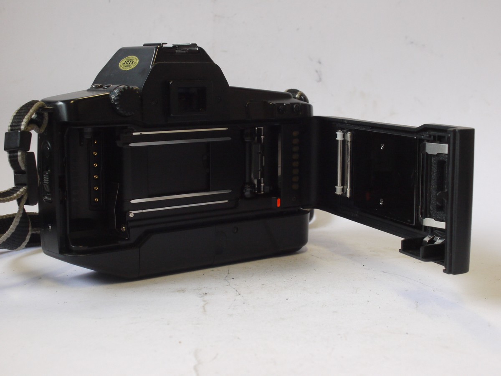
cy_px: 188
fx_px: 868
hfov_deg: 32.2
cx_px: 250
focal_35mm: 60
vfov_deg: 24.4
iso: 800
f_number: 9
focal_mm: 30
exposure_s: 1/60
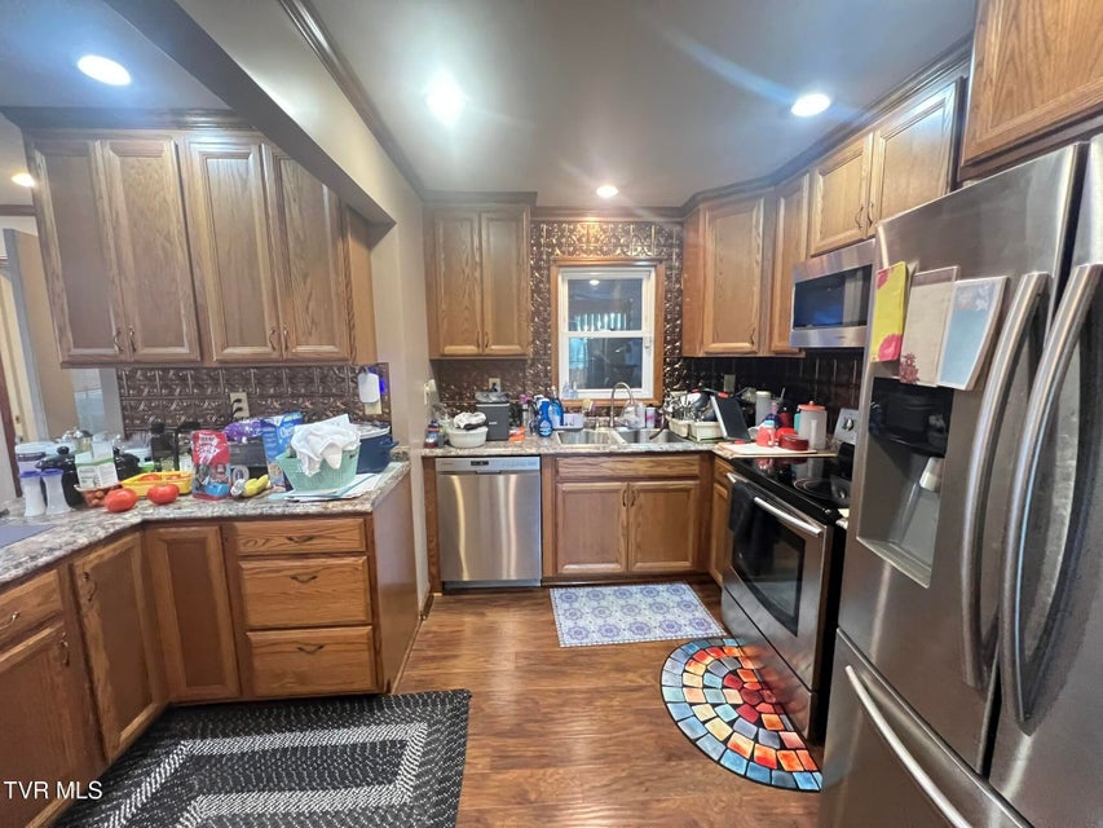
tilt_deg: -8.7
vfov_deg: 89.9
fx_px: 414
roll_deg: +0.3
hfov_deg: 106.2
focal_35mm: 13
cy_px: 414
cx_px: 552
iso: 800
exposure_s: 1/60
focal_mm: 1.57
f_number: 1.8
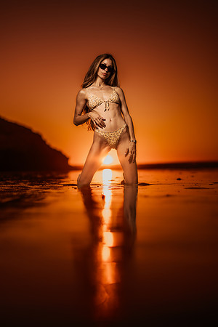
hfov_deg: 23.4
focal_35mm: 58
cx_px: 109
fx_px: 527
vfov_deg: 34.5
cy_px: 164
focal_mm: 58
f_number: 1.4
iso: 100
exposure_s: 1/8000
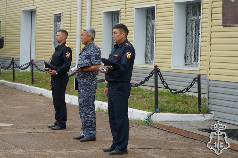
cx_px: 119
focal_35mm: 99
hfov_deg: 20.6
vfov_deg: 13.8
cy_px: 79
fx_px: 654
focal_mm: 66
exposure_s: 1/160
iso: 160
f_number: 5.6
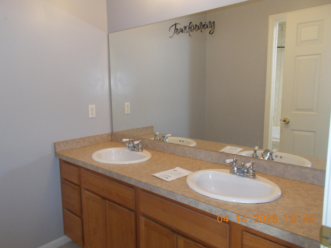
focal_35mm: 26
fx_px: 249
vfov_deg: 53.1
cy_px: 124
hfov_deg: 67.3
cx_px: 166
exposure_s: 1/25
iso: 200
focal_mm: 4.6
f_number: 3.2
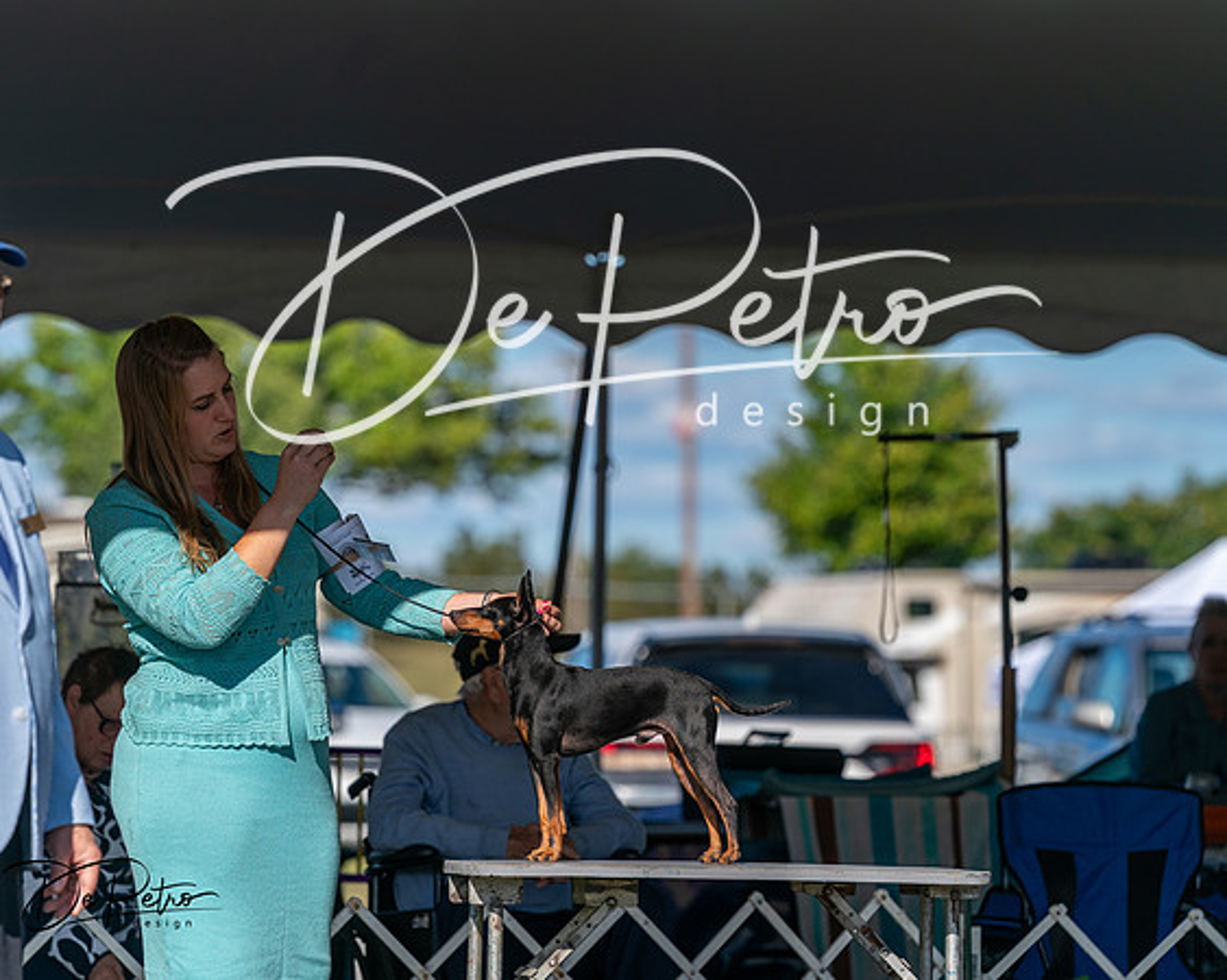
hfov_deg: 8.6
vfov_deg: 6.9
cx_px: 614
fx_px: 8177
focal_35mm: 225
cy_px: 490
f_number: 4.5
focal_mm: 200
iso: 125
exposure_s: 1/1250
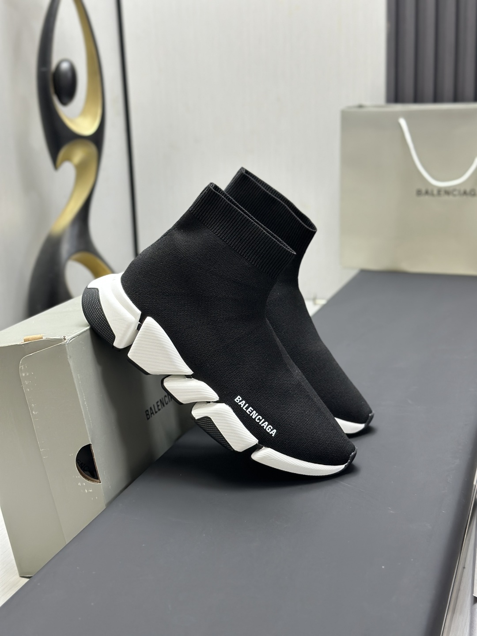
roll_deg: +2.3
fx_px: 882
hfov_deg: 30.3
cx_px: 238
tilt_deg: -14.0
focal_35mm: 48
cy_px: 318
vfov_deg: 39.7
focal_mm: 6.86
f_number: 1.78
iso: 160
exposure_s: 1/50
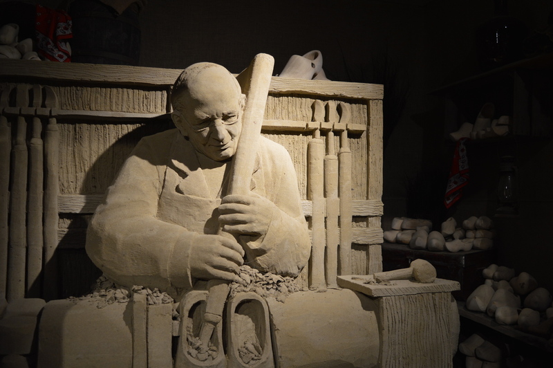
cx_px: 276
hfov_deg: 62.0
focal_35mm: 30
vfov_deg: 43.5
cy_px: 184
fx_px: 460
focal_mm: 20
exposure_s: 1/30
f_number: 3.8
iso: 400
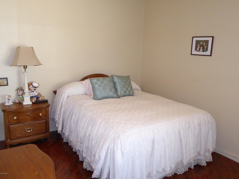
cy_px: 90
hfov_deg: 61.7
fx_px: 200
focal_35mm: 29
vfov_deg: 48.2
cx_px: 120
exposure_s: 1/60
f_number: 3.5
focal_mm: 5
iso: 640
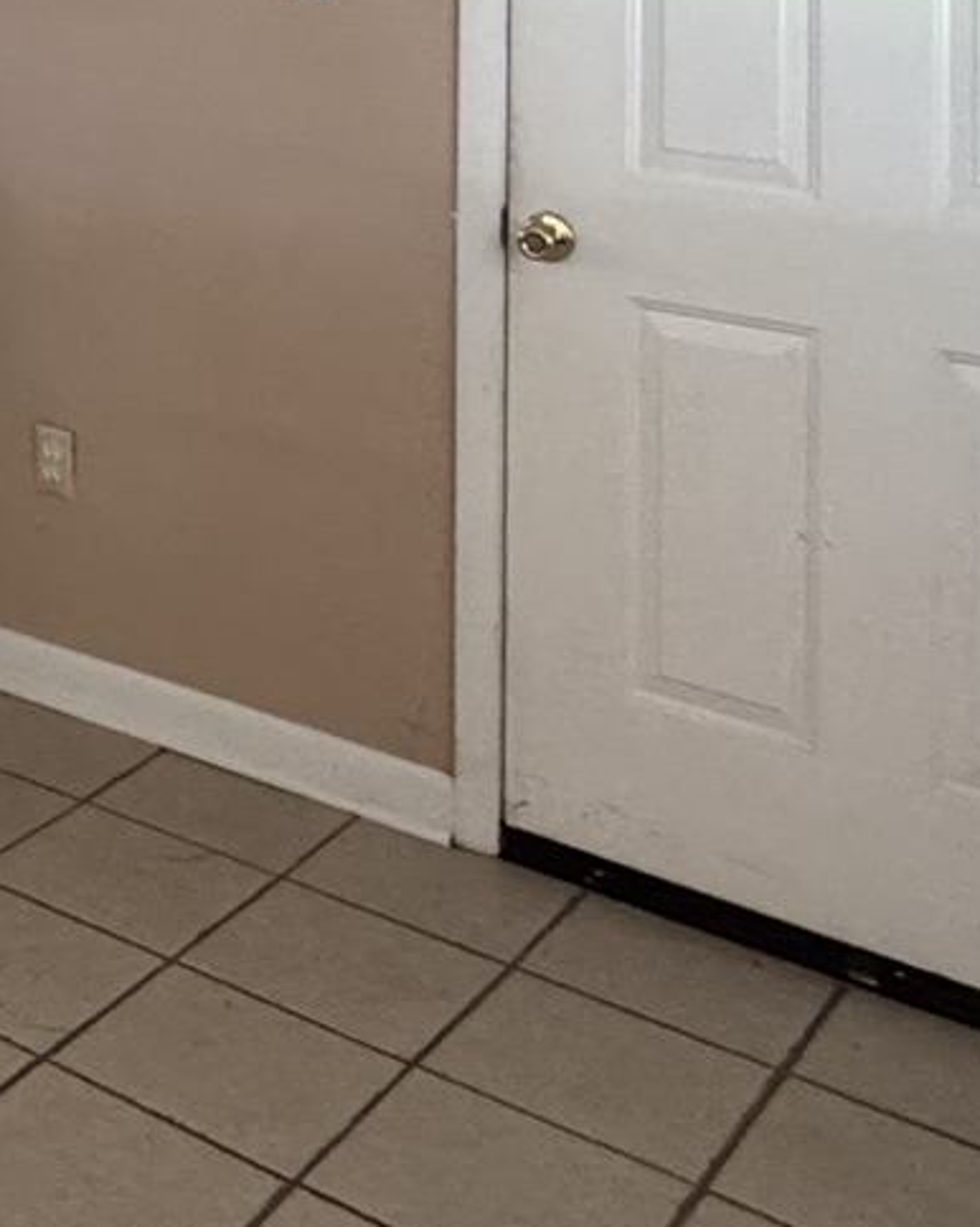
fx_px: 2104
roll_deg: -1.2
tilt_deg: +0.7
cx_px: -452
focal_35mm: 58
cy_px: -239
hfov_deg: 22.1
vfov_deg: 28.4
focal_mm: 2.22
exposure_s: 1/60
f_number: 2.2
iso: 500
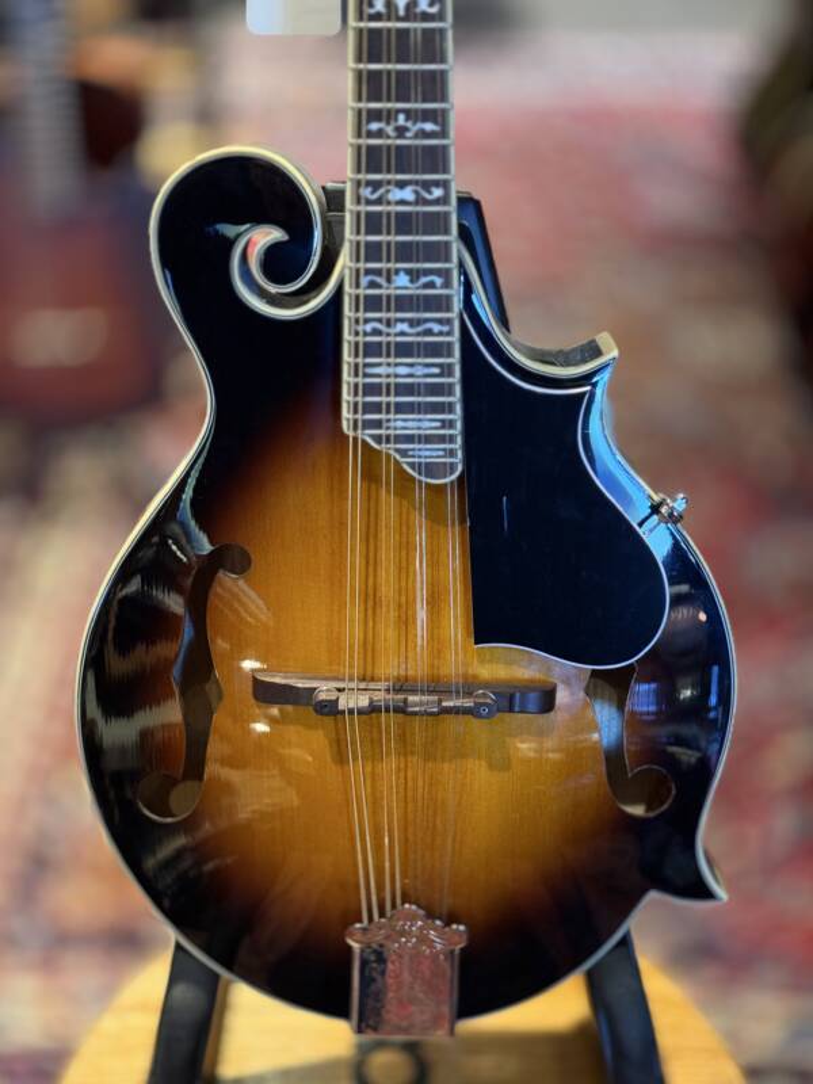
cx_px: 406
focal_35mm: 48
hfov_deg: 30.3
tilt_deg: -32.6
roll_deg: +0.5
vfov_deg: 39.7
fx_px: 1503
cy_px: 542
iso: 400
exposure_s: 1/30
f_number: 1.78
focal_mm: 6.76
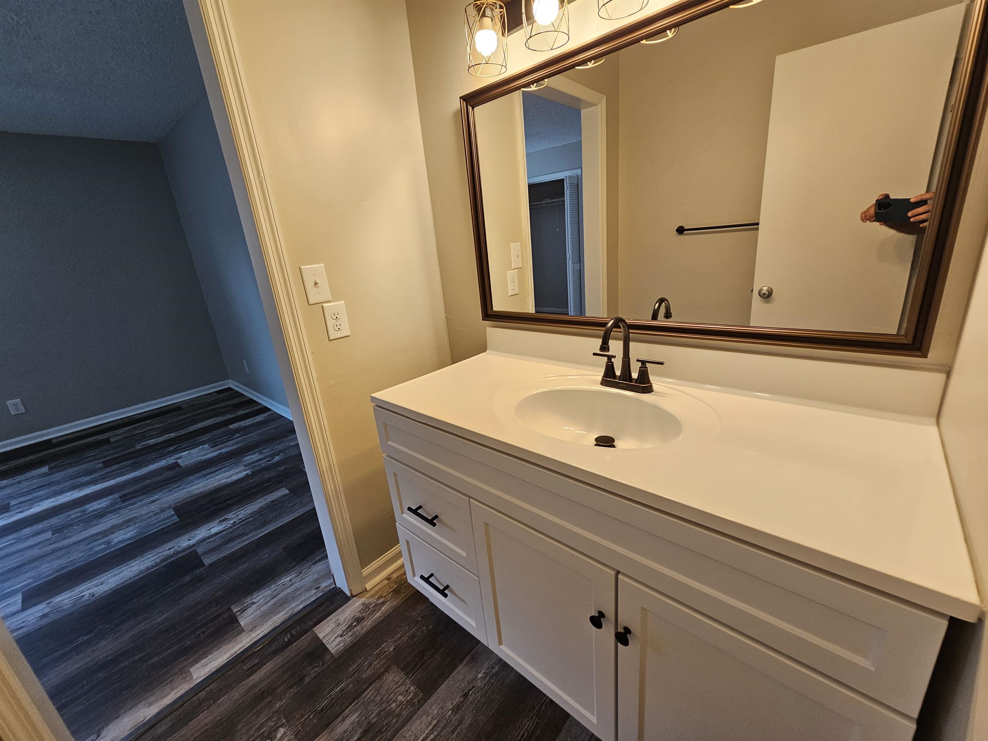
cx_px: 494
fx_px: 371
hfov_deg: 106.2
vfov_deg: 89.9
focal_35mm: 13
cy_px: 370
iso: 80
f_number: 2.2
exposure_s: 1/60
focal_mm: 2.2
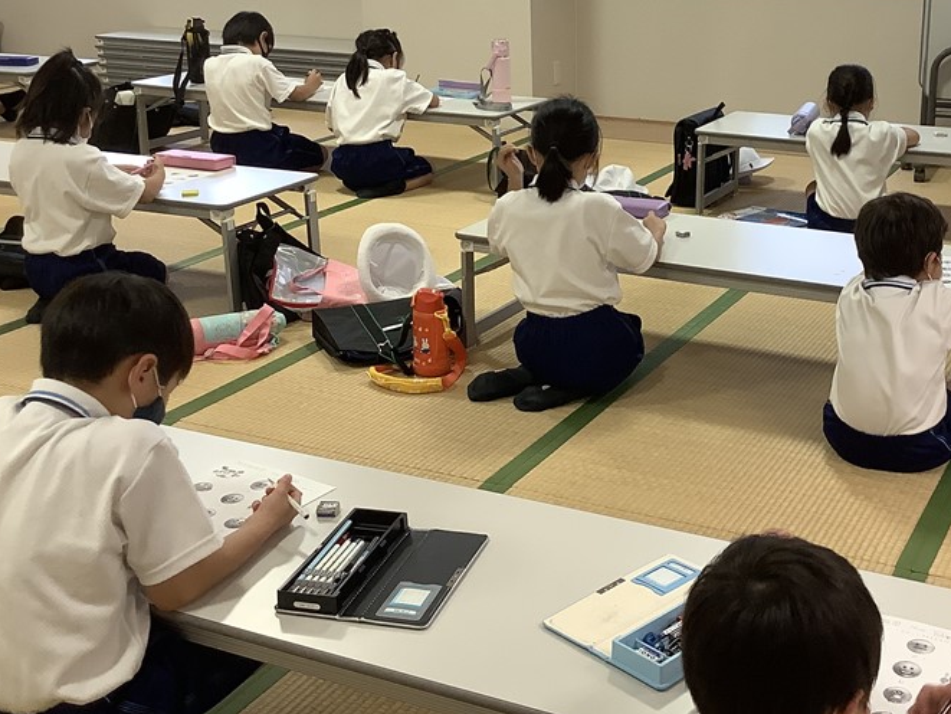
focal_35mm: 48
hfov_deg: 39.0
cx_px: 660
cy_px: 242
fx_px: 1319
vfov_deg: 30.1
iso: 100
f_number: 2.4
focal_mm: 3.3
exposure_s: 1/60
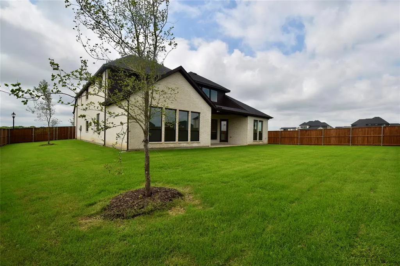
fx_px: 167
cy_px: 133
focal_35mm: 15
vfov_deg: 77.3
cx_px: 200
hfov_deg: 100.4
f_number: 11
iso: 100
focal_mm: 10
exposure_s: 1/200
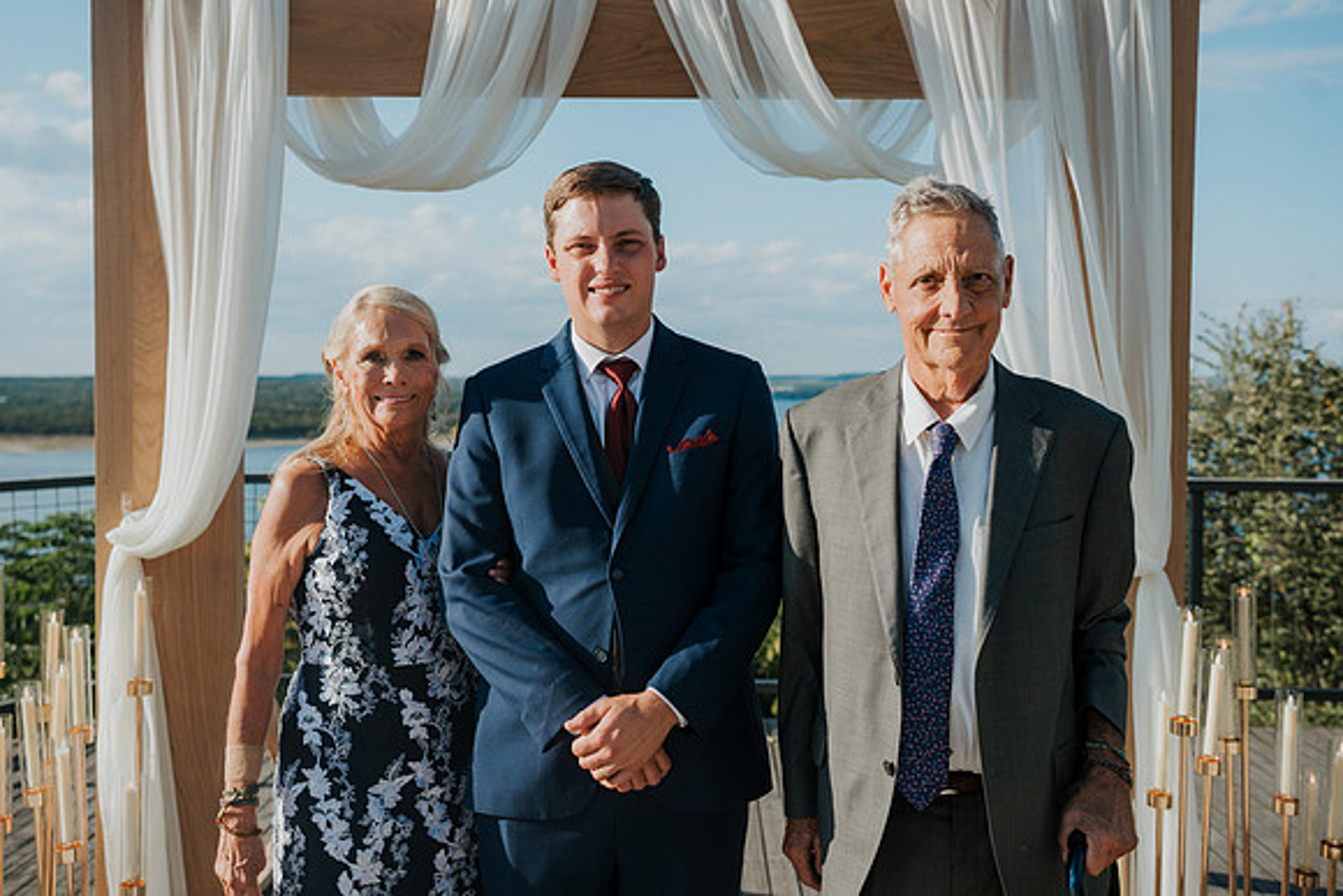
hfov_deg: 51.6
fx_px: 1388
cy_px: 426
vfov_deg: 35.8
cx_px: 670
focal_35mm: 37
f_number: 4
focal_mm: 35
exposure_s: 1/2000
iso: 200
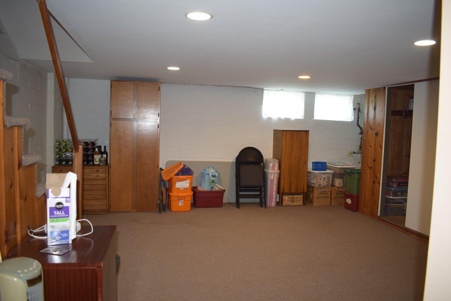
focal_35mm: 27
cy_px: 150
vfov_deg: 47.9
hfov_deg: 67.4
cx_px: 226
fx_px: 338
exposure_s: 1/30
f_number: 3.5
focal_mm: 18
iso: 500
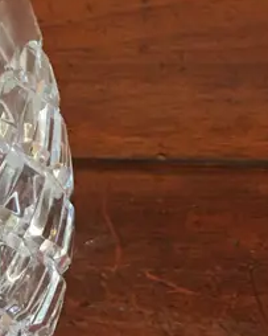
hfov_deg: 12.9
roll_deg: -1.1
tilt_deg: -13.4
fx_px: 1131
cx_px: -119
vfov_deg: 15.9
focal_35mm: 114
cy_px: -119
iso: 100
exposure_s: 1/17
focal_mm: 4.15
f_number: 2.2
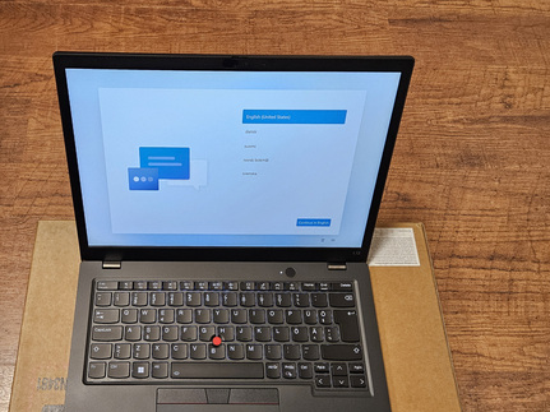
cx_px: 199
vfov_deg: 43.8
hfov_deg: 56.0
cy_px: 255
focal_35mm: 32
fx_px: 508
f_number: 1.8
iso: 320
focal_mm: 5.4
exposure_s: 1/101
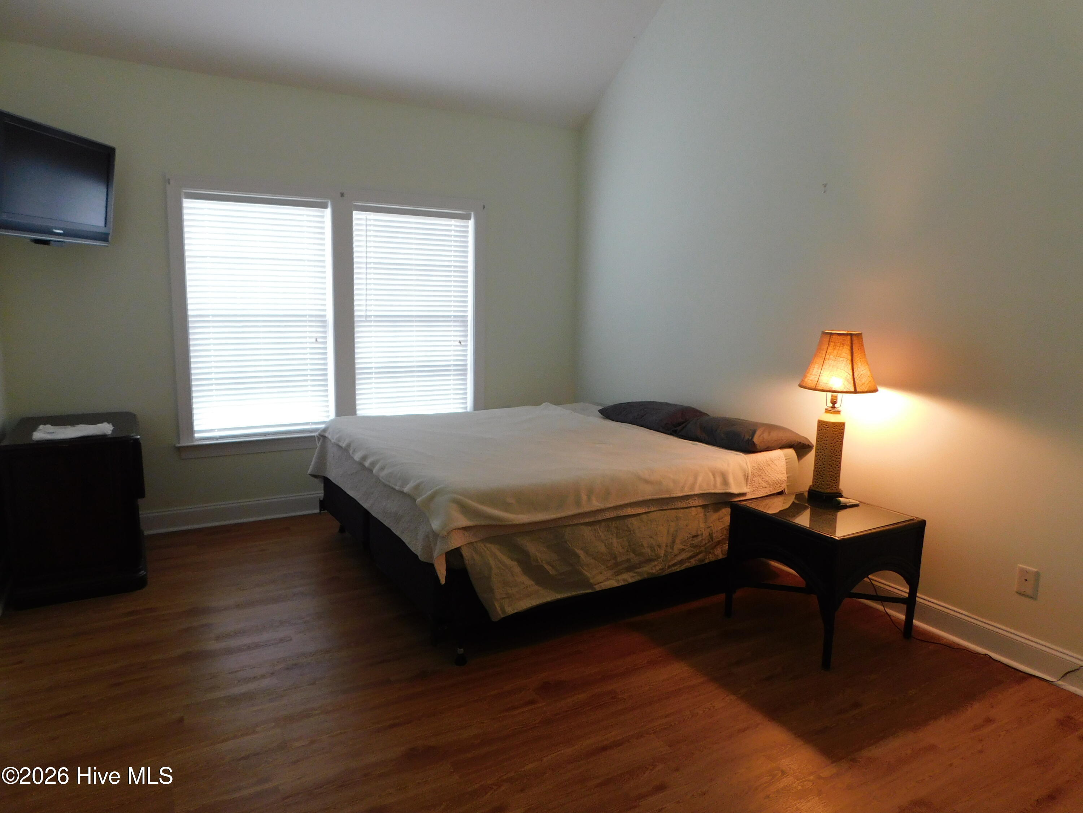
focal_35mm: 23
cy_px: 406
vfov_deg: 58.9
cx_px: 542
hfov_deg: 73.9
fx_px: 720
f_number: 3
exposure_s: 1/30
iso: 220
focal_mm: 4
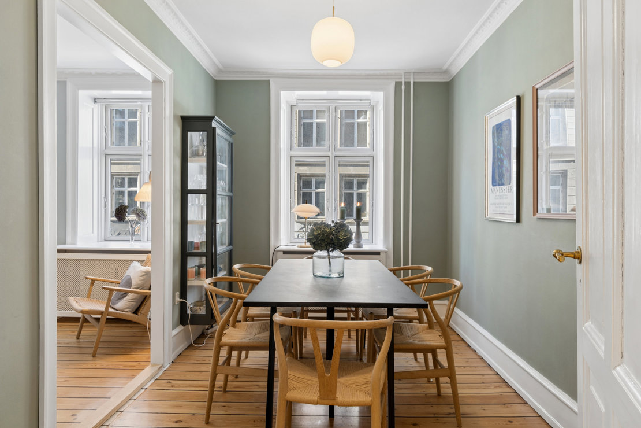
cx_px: 320
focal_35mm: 24
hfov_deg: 73.7
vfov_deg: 53.1
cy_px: 214
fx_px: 427
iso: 200
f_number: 8
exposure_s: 1/8
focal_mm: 16
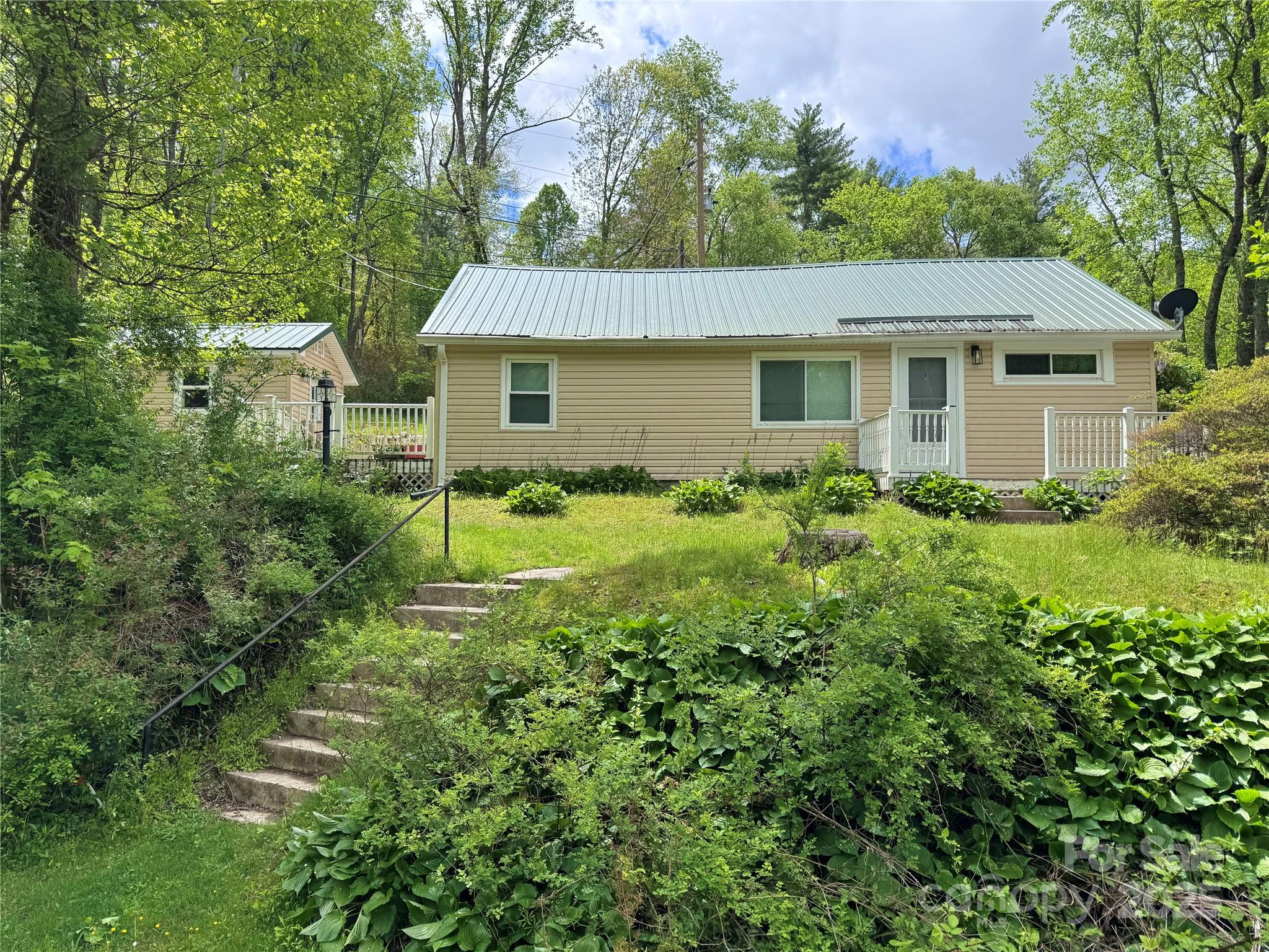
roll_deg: +0.2
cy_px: 476
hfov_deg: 71.6
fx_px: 880
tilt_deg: +2.5
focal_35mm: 24
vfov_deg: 56.8
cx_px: 634
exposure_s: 1/3247
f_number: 1.78
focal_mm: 6.76
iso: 80
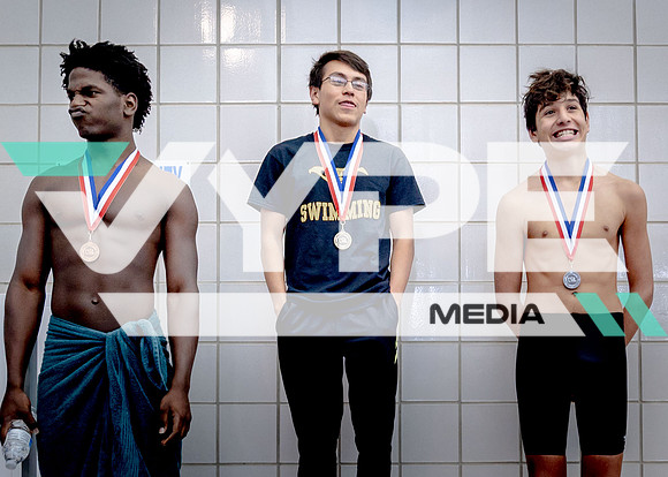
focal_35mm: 47
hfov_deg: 40.8
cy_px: 391
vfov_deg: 29.3
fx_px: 888
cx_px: 436
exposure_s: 1/125
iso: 1250
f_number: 4
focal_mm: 24
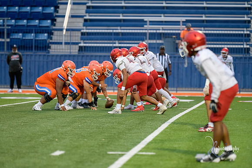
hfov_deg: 9.4
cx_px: 126
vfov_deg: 6.2
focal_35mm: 220
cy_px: 84
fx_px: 1540
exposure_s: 1/1250
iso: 5600
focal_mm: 220
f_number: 2.8
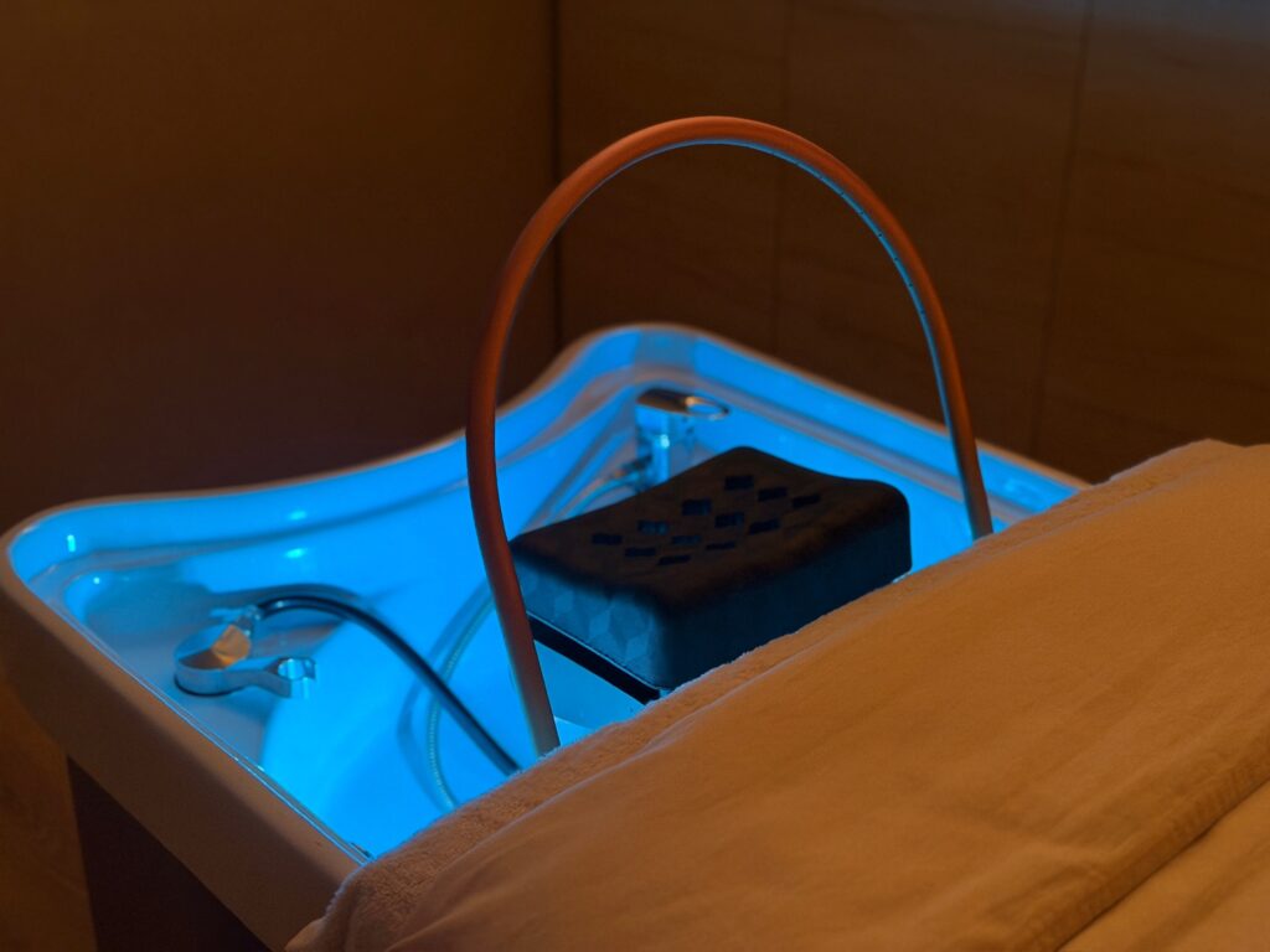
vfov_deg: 30.3
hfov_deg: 39.7
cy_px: 476
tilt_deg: -27.3
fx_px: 1761
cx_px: 635
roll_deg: +0.0
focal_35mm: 48
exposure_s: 1/30
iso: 640
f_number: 1.78
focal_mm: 6.76
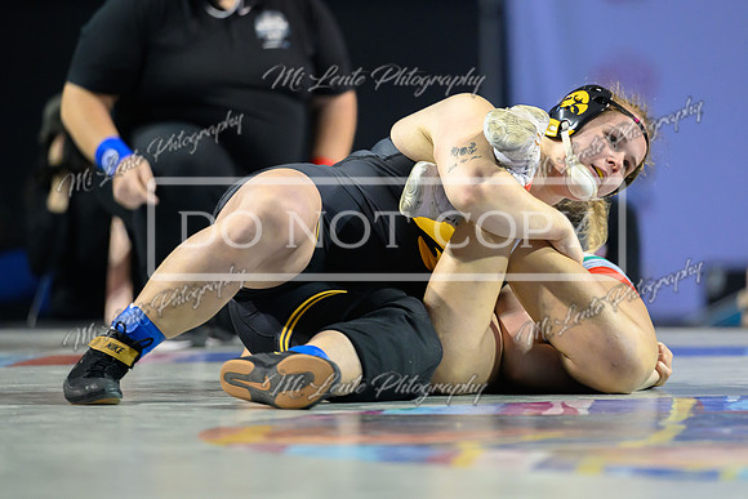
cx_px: 399
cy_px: 197
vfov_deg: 5.2
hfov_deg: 7.9
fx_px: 5447
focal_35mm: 262
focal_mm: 195
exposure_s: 1/800
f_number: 2.8
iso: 5000
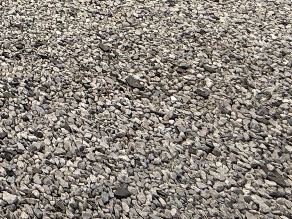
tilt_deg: -1.8
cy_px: -260
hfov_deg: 20.8
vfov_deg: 15.6
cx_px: -224
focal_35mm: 67
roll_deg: +0.6
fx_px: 565
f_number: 2.2
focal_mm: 2.22
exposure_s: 1/701
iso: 50
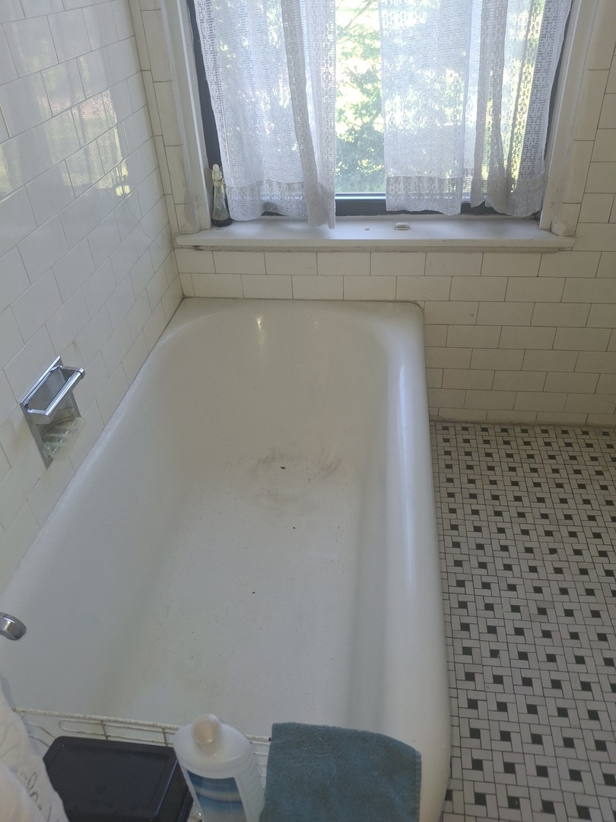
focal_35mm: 25
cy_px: 411
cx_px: 308
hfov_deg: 54.9
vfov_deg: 69.4
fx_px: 593
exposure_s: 1/120
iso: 25
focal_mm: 4.69
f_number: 1.8
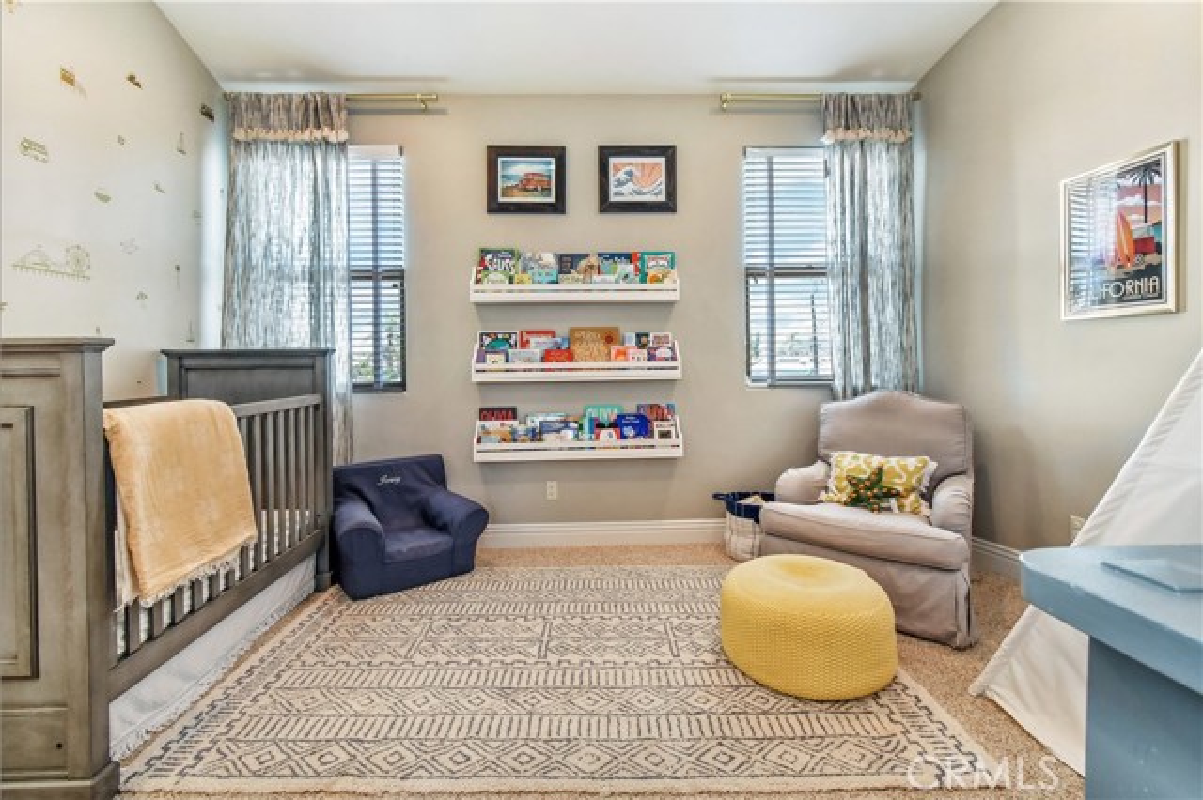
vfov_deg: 77.3
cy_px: 400
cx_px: 602
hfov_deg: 100.4
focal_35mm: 15
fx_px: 501
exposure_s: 1/15
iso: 1000
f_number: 8
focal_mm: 10
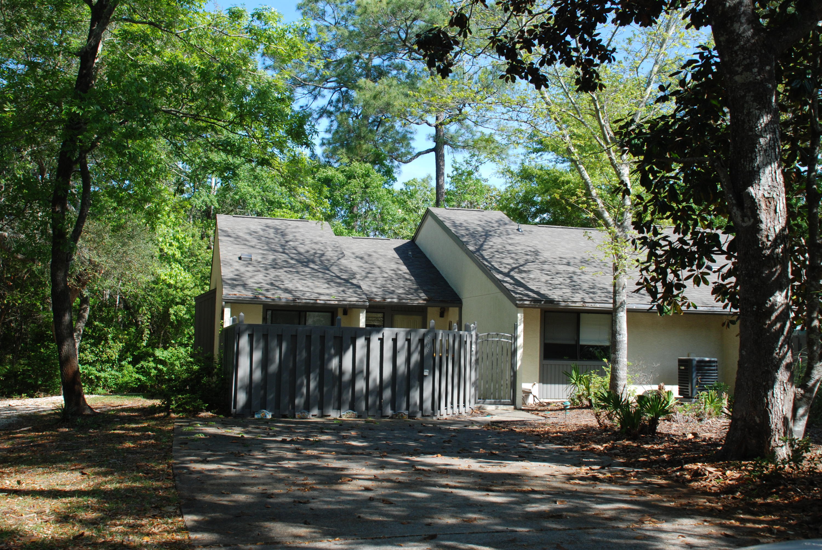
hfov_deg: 49.5
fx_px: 892
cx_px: 411
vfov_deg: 34.3
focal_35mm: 39
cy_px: 275
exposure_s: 1/200
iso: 250
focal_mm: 26
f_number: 7.1
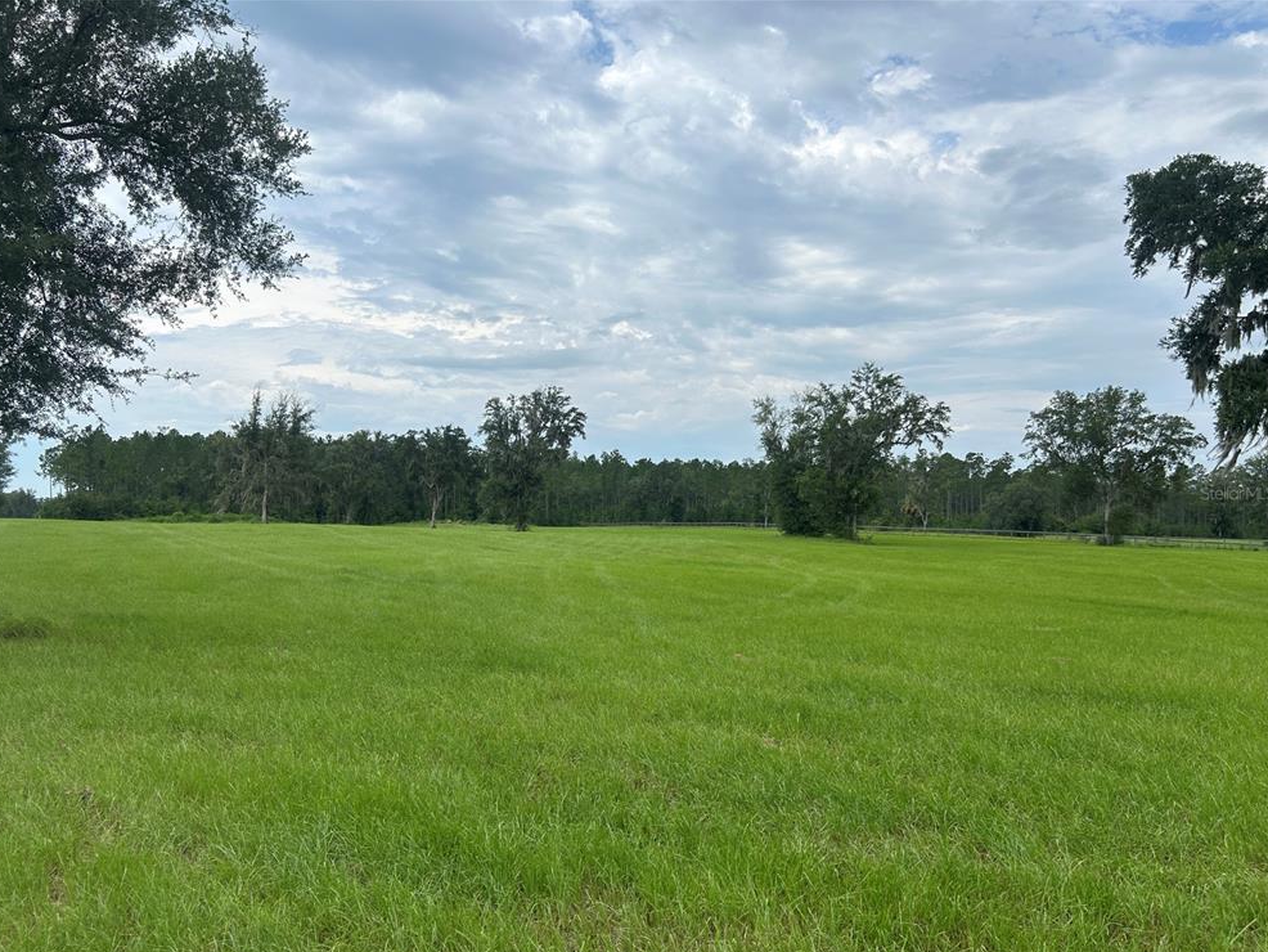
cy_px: 493
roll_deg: -0.9
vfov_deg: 51.4
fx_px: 989
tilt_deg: +0.9
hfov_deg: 65.3
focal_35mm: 27
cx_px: 620
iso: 50
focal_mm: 5.7
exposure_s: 1/5882
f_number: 1.5
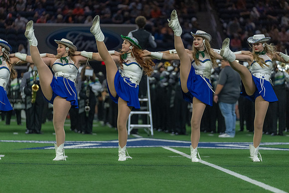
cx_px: 144
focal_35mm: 174
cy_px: 96
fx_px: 1397
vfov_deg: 7.9
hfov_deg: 11.8
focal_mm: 174
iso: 4000
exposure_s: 1/1250
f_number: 2.8
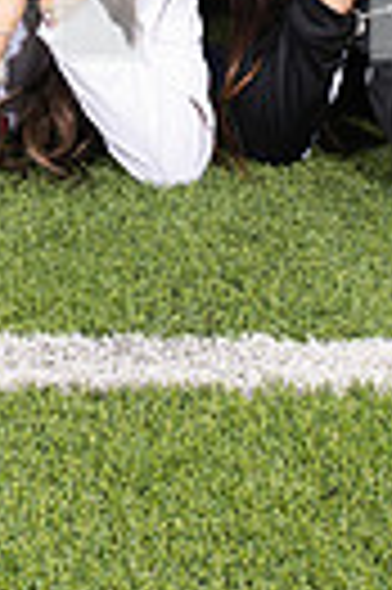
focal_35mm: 124
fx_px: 2031
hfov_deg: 10.9
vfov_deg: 14.9
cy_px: -392
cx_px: 14
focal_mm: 36
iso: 125
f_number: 7.1
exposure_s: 1/320
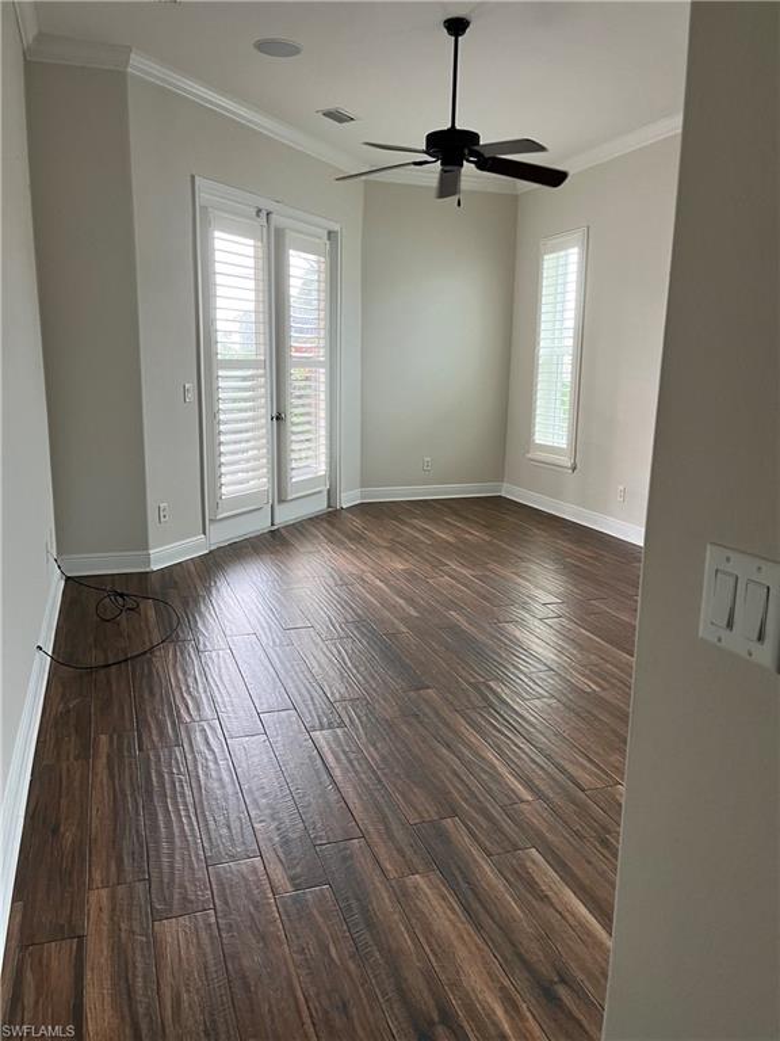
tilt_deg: -12.7
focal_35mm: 26
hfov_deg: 53.1
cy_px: 520
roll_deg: -0.7
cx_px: 390
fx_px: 781
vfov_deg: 67.3
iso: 200
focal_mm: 5.1
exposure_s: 1/60
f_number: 1.6
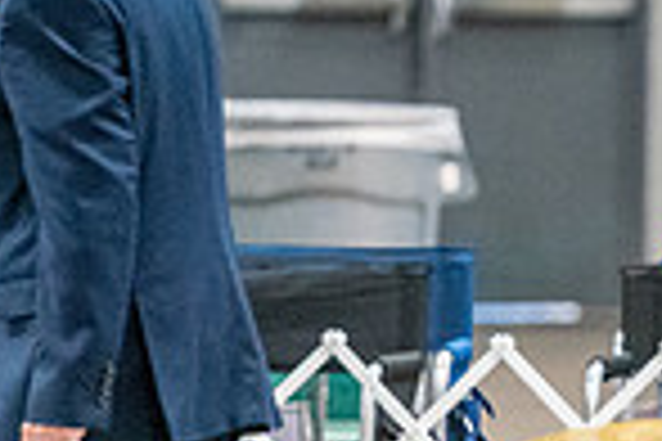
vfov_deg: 1.7
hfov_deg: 2.6
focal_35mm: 790
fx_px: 14526
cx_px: 1058
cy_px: 353
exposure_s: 1/250
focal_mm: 200
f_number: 2.8
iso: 8000
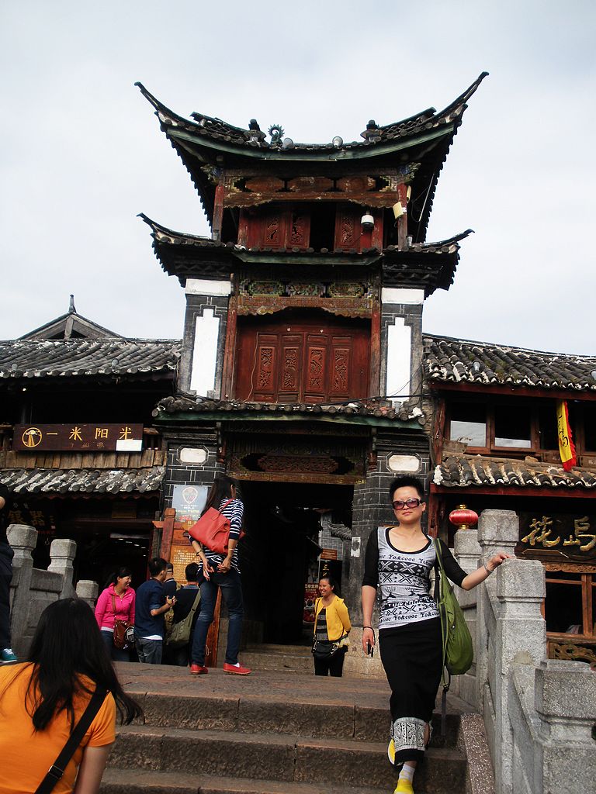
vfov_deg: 51.4
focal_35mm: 36
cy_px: 397
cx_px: 298
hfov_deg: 39.7
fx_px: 826
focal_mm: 6.3
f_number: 3.5
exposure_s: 1/442
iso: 64
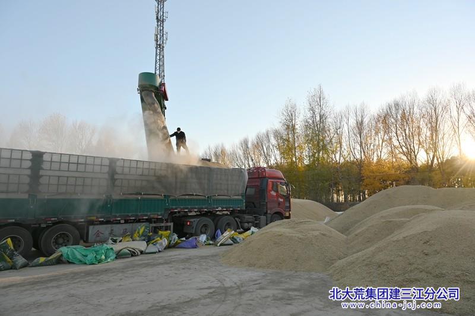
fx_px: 317
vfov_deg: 53.1
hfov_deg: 73.8
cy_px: 158
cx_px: 238
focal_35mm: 24
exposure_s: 1/250
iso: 110
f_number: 5.6
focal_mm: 24
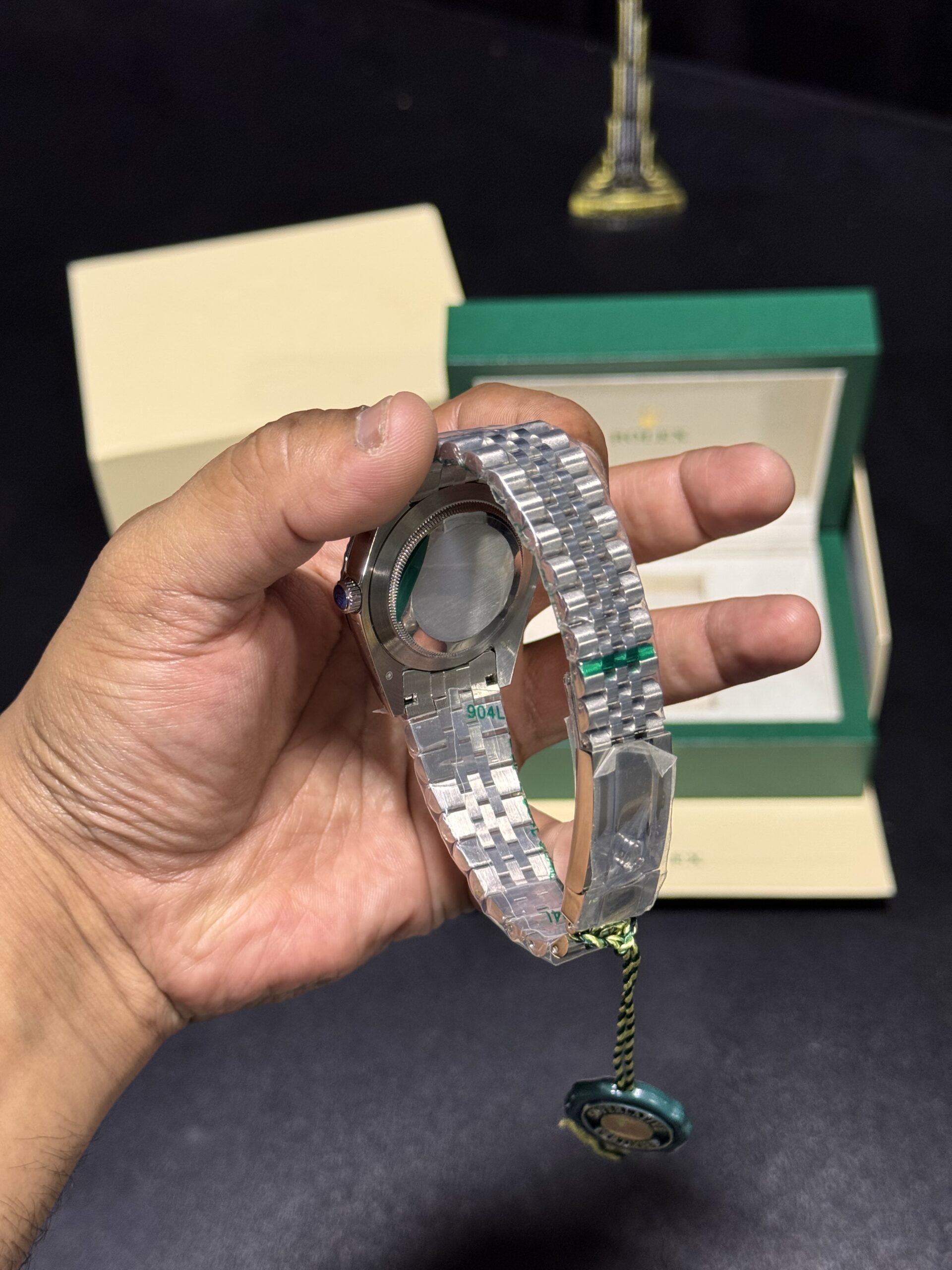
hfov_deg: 30.3
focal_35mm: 48
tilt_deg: -51.0
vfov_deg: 39.7
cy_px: 635
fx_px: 1760
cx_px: 476
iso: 125
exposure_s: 1/50
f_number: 1.78
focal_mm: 6.76
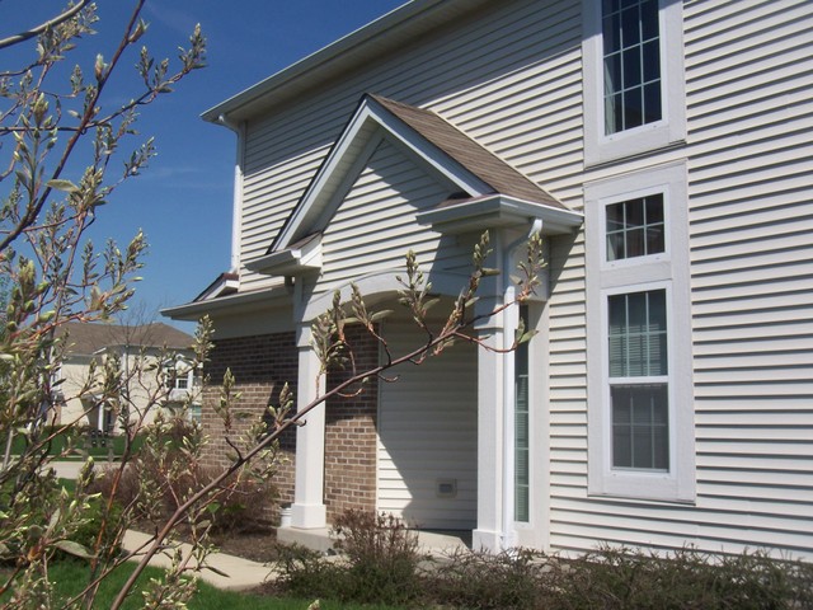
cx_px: 406
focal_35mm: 39
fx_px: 916
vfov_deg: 36.8
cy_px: 305
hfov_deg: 47.9
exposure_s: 1/320
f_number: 7.1
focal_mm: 6.4
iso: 64
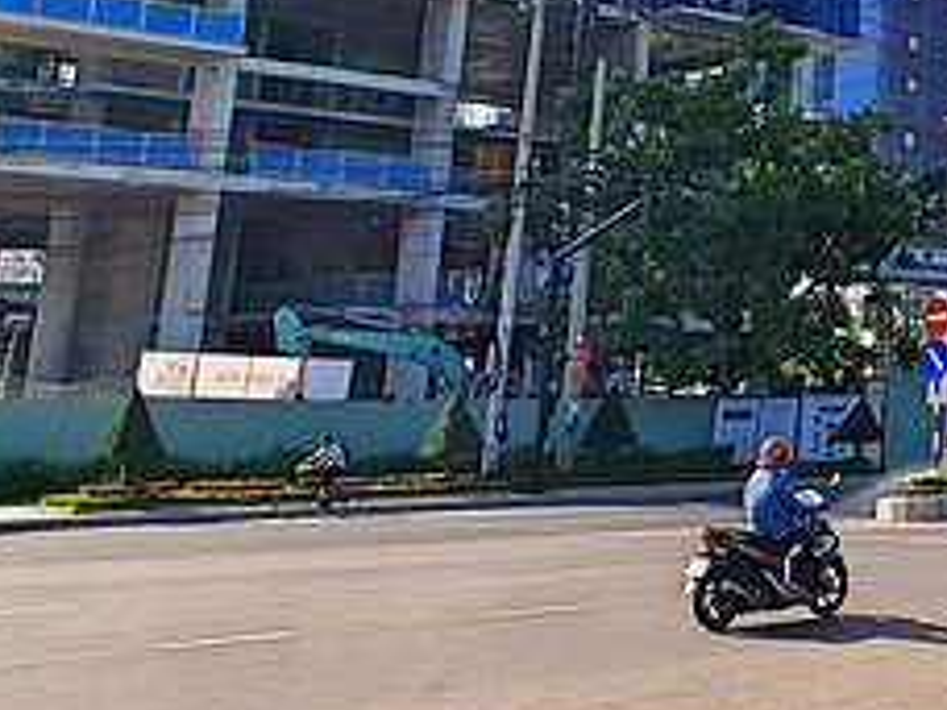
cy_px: -127
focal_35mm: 66
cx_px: 1184
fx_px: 1806
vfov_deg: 20.9
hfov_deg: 25.8
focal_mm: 4.2
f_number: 1.7
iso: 40
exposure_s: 1/3040
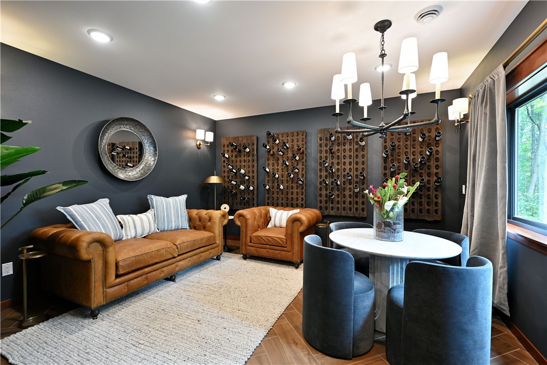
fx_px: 243
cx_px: 274
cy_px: 182
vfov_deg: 73.7
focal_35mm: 16
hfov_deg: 96.7
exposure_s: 1/15
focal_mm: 16
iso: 400
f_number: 5.6
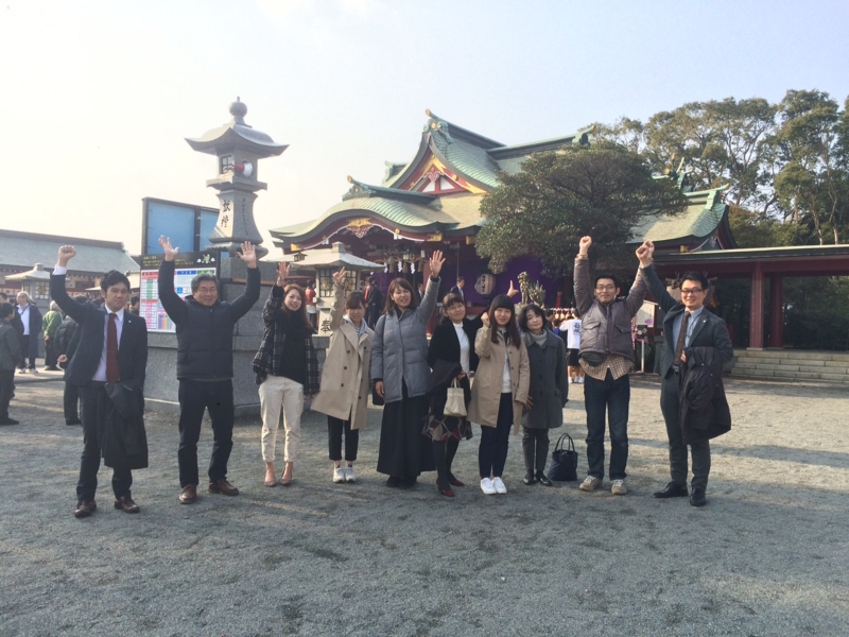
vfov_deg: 48.2
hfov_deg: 61.7
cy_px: 318
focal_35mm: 29
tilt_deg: -0.1
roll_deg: -1.1
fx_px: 711
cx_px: 424
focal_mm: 4.15
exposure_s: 1/774
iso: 32
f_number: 2.2
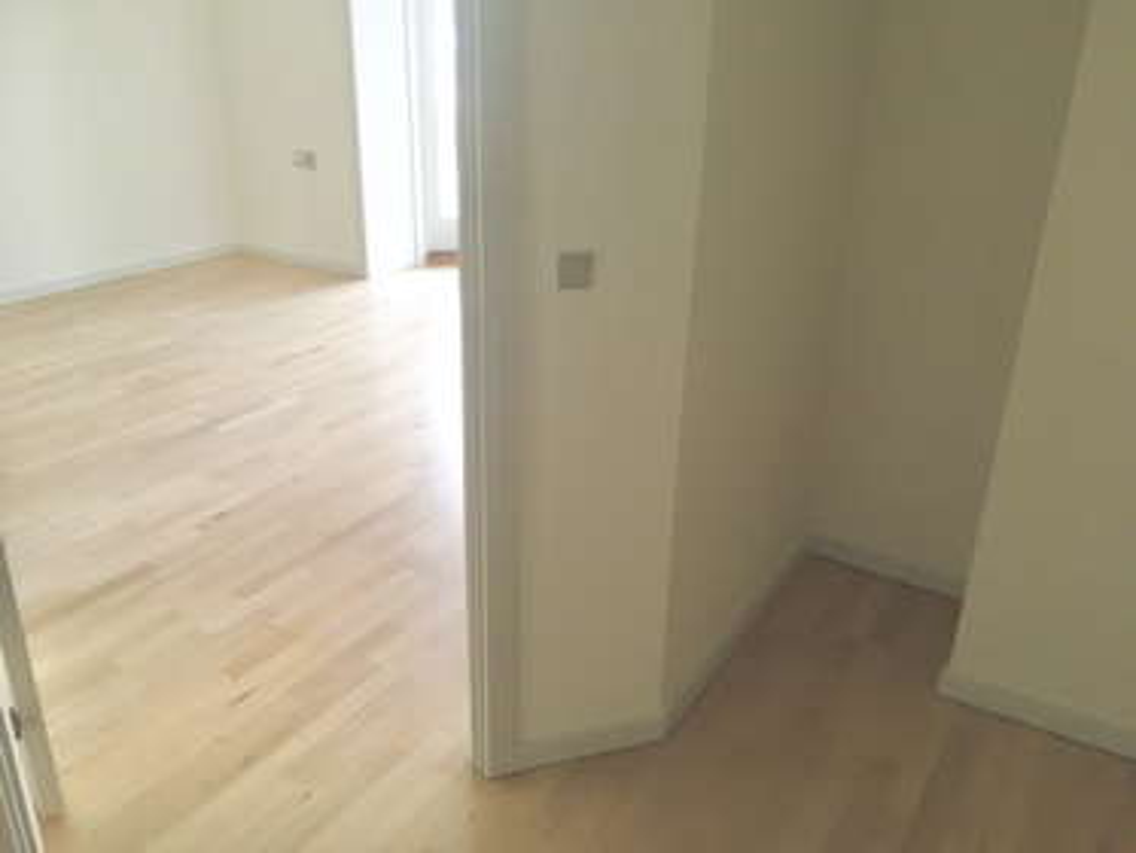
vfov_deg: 48.3
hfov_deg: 61.6
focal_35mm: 29
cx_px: 568
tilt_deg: -23.1
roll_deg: -1.7
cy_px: 426
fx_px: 952
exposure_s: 1/33
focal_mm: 4.15
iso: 200
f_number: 2.2
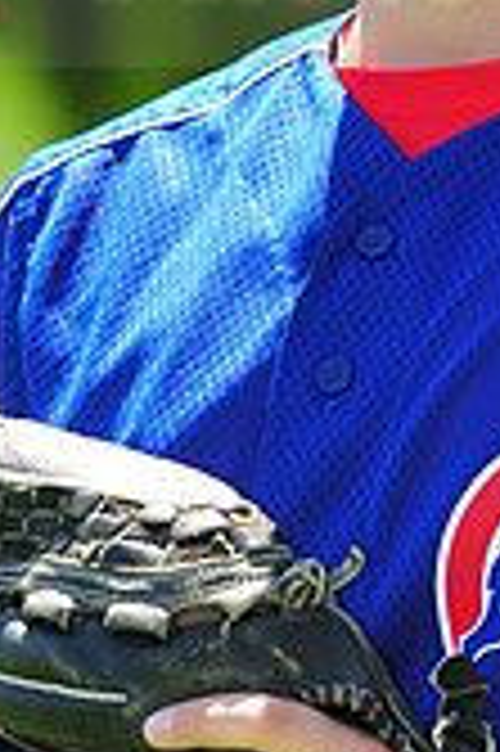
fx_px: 14487
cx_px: 419
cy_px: -77
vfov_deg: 3.0
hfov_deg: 2.0
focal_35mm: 694
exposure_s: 1/320
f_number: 5.6
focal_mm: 200
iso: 200
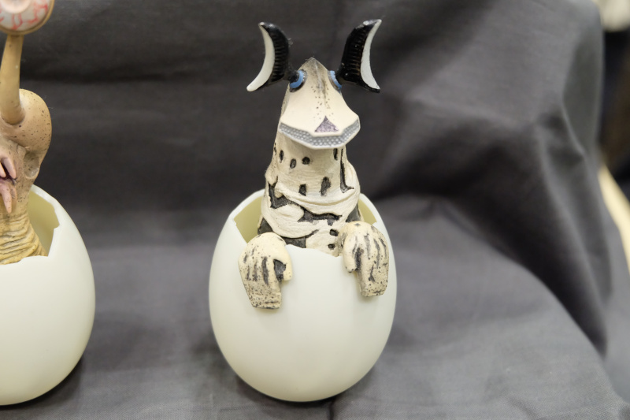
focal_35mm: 49
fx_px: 857
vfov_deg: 27.5
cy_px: 210
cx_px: 315
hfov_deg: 40.4
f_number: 5
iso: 3200
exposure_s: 1/52
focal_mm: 32.5
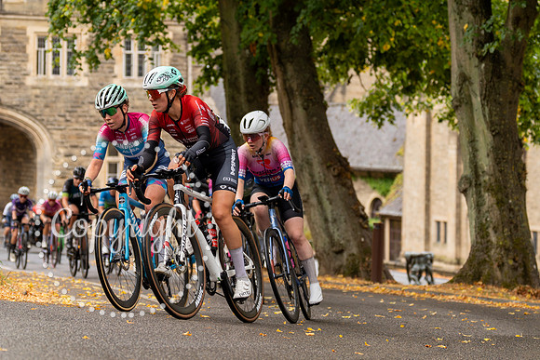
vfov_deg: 11.8
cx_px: 224
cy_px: 133
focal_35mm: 116
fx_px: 1737
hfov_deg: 17.7
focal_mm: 70
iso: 640
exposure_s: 1/800
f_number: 2.8
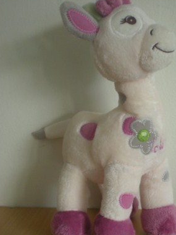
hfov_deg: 27.9
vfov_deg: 36.7
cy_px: 142
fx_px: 353
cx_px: 118
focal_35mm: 52
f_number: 3.1
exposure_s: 1/45.3
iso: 200
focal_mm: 6.3
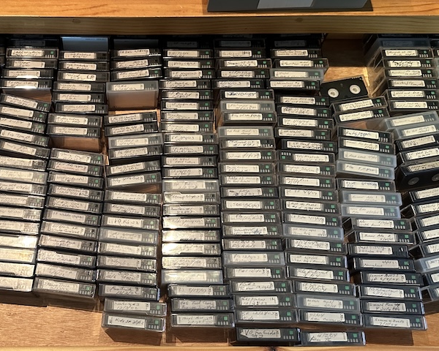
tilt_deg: -67.0
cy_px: 152
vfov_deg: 37.3
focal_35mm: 40
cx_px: 133
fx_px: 520
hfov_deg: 44.8
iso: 500
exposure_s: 1/60
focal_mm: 6.86
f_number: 1.78
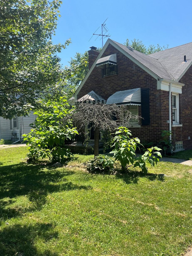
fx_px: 214
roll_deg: +1.7
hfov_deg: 48.1
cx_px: 106
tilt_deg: +1.7
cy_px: 125
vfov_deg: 61.7
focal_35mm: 29
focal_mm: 5.1
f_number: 1.6
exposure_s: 1/1992
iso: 50
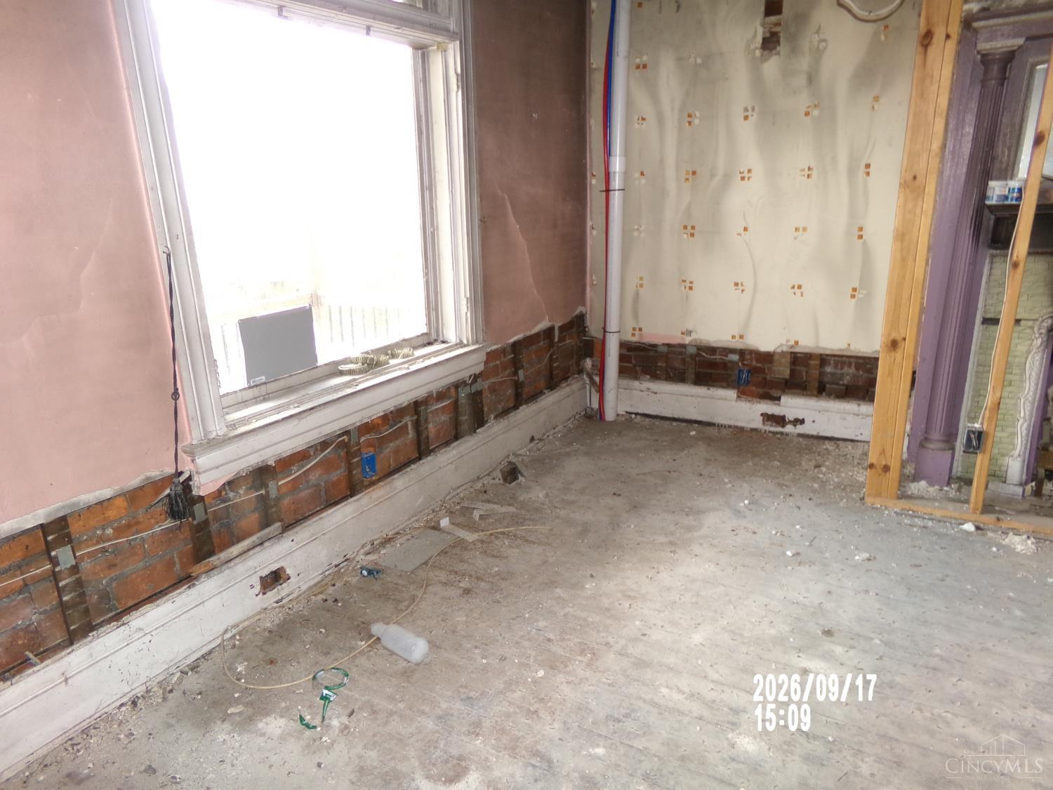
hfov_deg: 71.6
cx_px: 526
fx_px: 730
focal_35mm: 24
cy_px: 395
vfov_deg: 56.8
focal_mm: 4.3
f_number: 3.7
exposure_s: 1/34
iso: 200
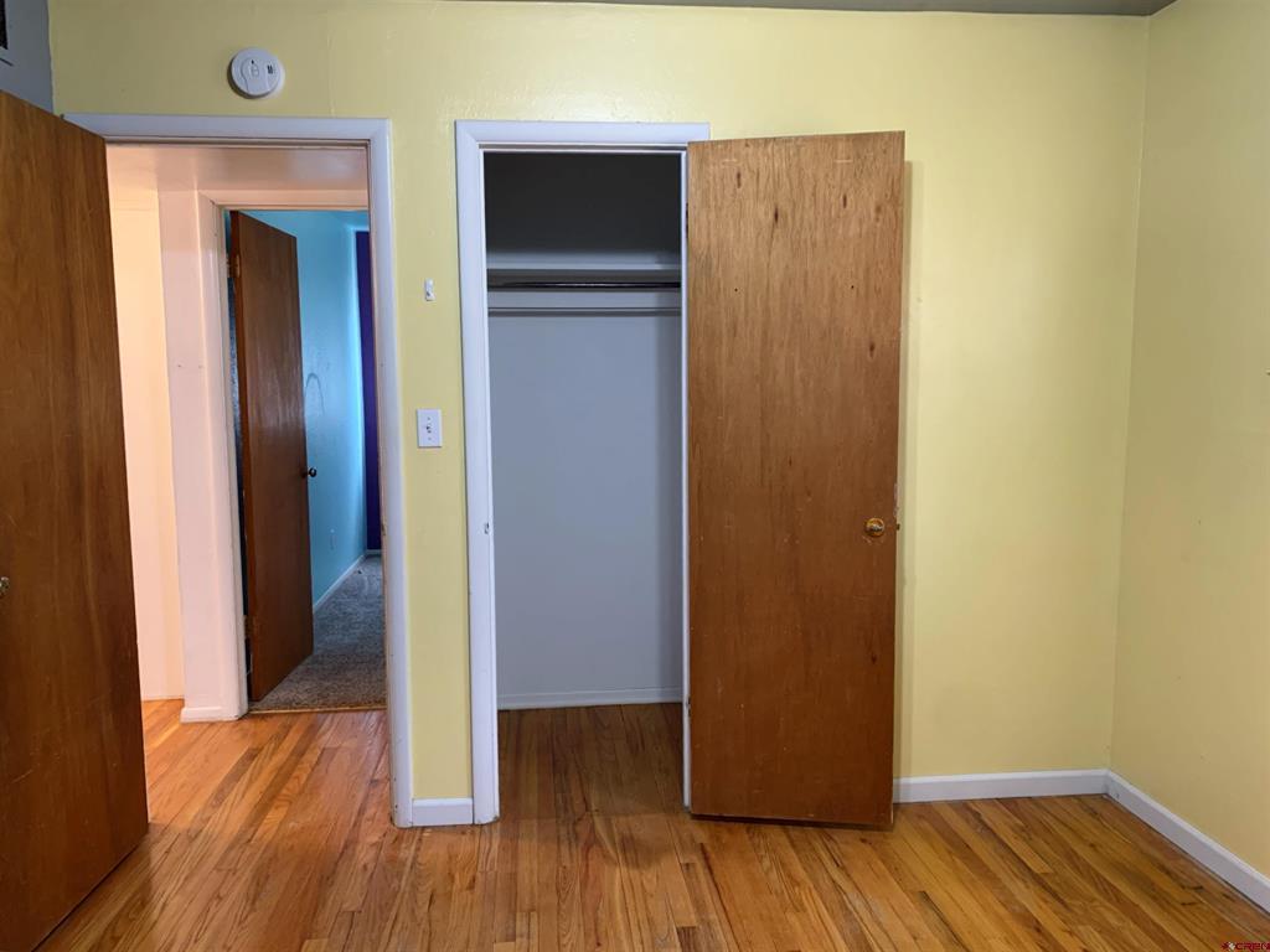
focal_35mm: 26
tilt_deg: -8.5
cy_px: 476
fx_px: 954
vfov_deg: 53.1
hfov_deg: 67.3
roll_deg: +2.0
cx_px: 635
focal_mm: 4.25
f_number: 1.8
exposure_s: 1/60
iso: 160
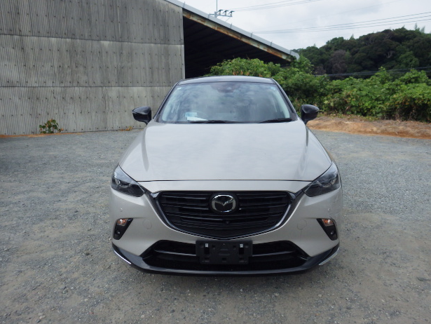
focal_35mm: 26
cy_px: 164
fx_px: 324
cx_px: 221
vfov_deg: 53.1
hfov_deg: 67.3
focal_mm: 4.5
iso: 250
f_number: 7.9
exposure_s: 1/250
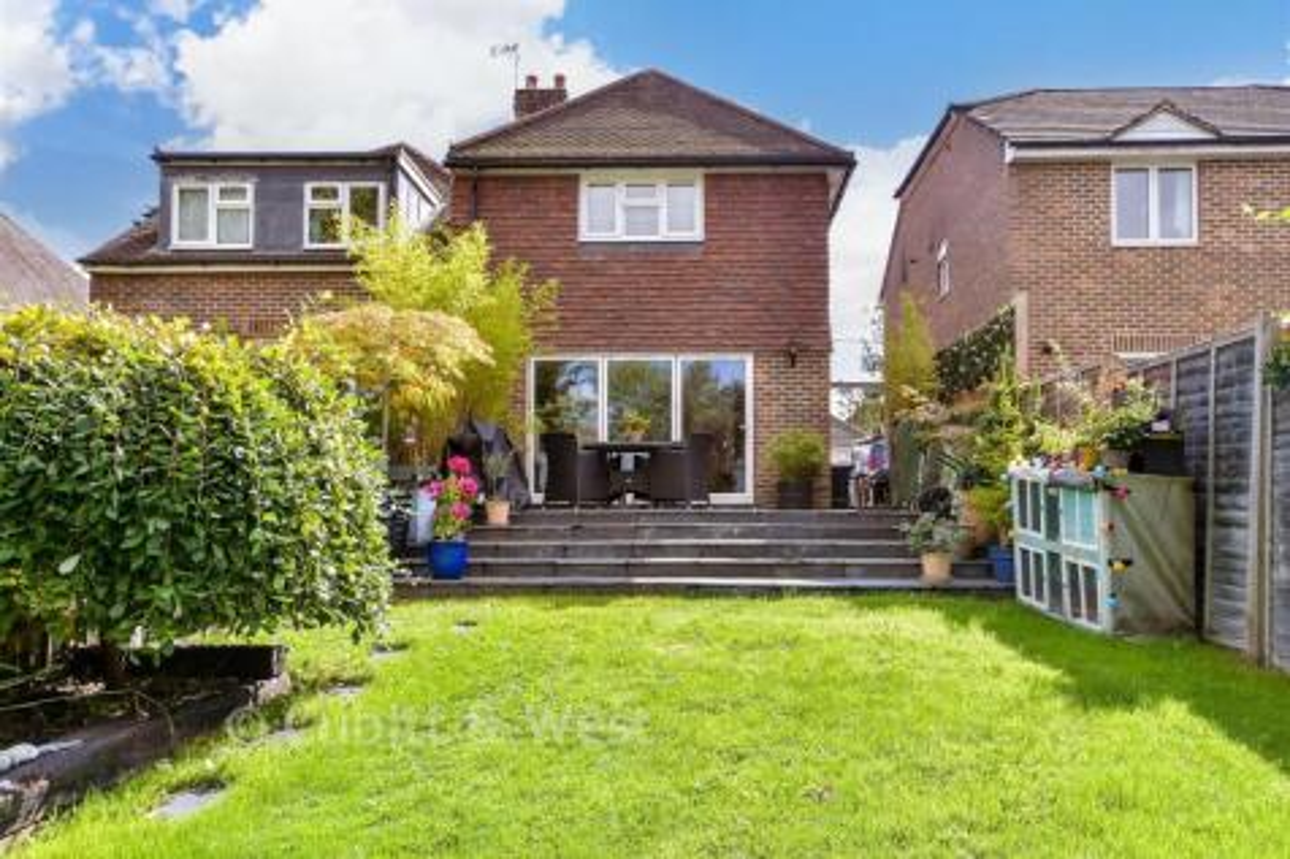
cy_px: 430
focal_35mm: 25
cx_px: 645
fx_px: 895
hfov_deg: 71.5
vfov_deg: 51.3
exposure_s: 1/200
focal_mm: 17
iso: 160
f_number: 8
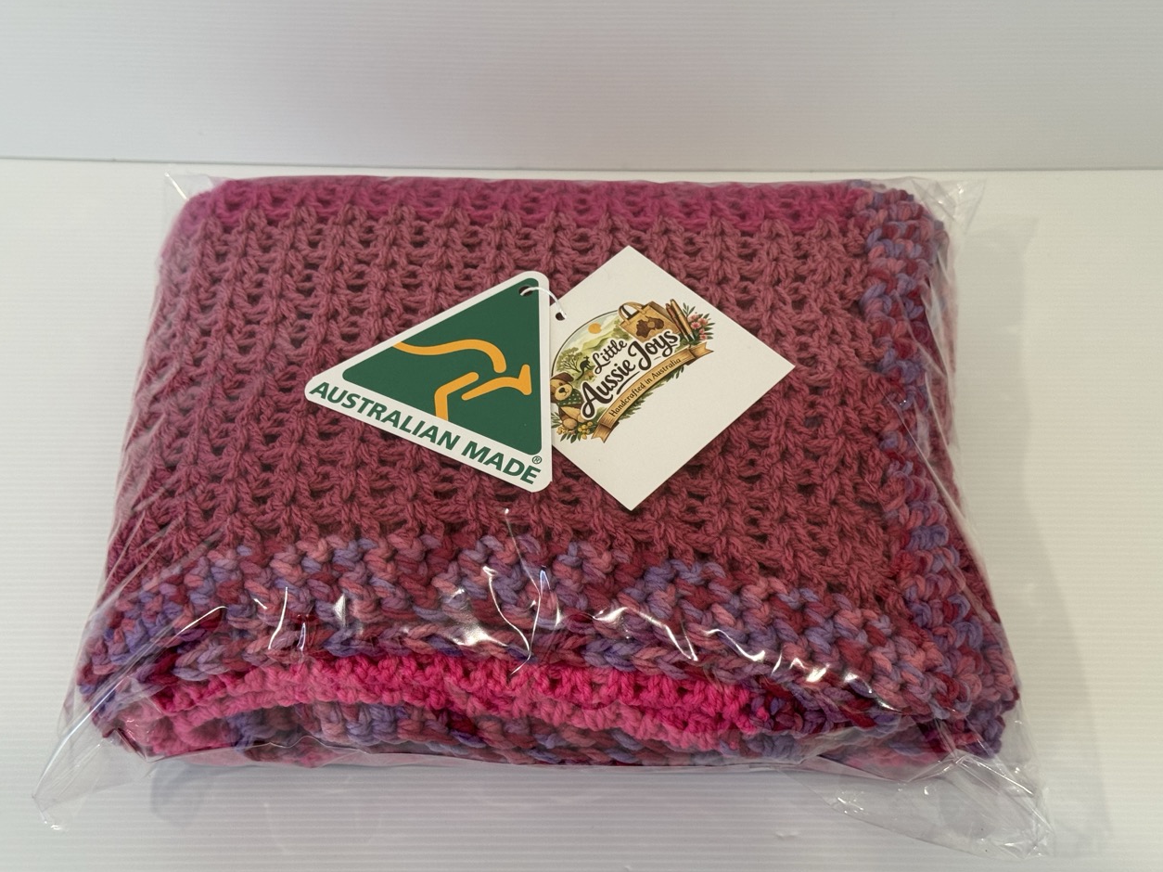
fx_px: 1646
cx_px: 586
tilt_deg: -56.9
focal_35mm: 49
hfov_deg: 38.9
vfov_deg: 29.7
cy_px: 437
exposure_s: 1/93
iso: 100
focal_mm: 6.76
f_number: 1.78
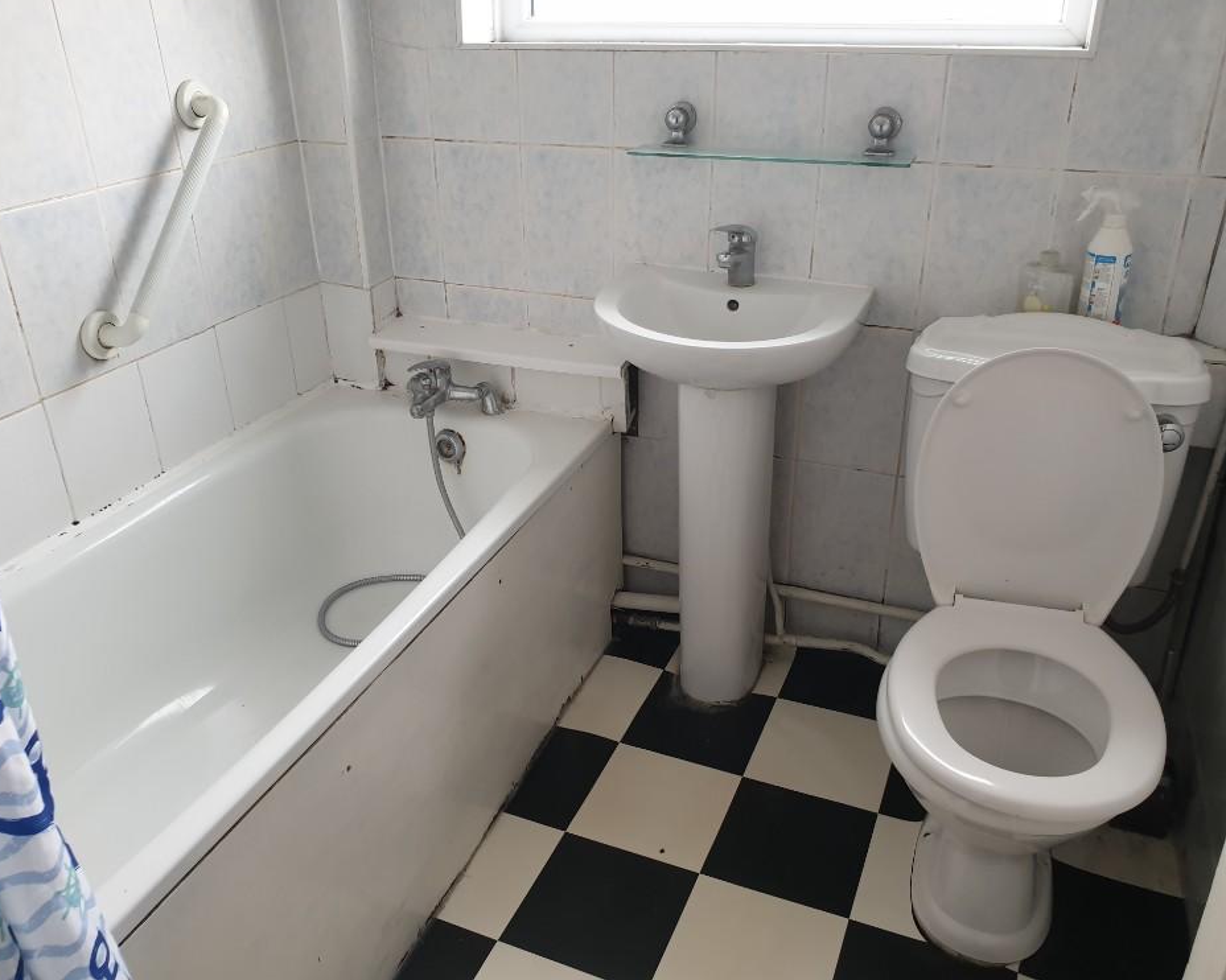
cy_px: 474
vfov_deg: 51.5
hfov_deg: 62.2
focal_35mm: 28
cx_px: 593
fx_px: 1016
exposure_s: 1/50
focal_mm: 4.3
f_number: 2.4
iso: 100
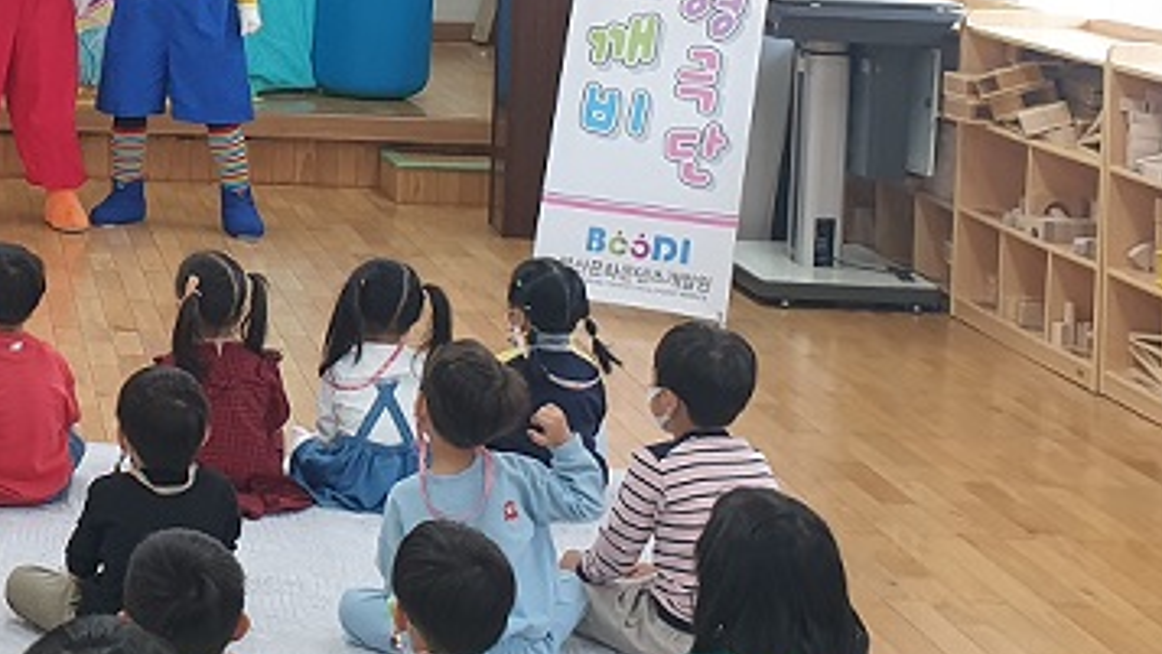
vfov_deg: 14.6
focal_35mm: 80
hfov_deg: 24.7
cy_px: -156
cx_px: -114
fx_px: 2465
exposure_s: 1/60
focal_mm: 4.3
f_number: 2.4
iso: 100
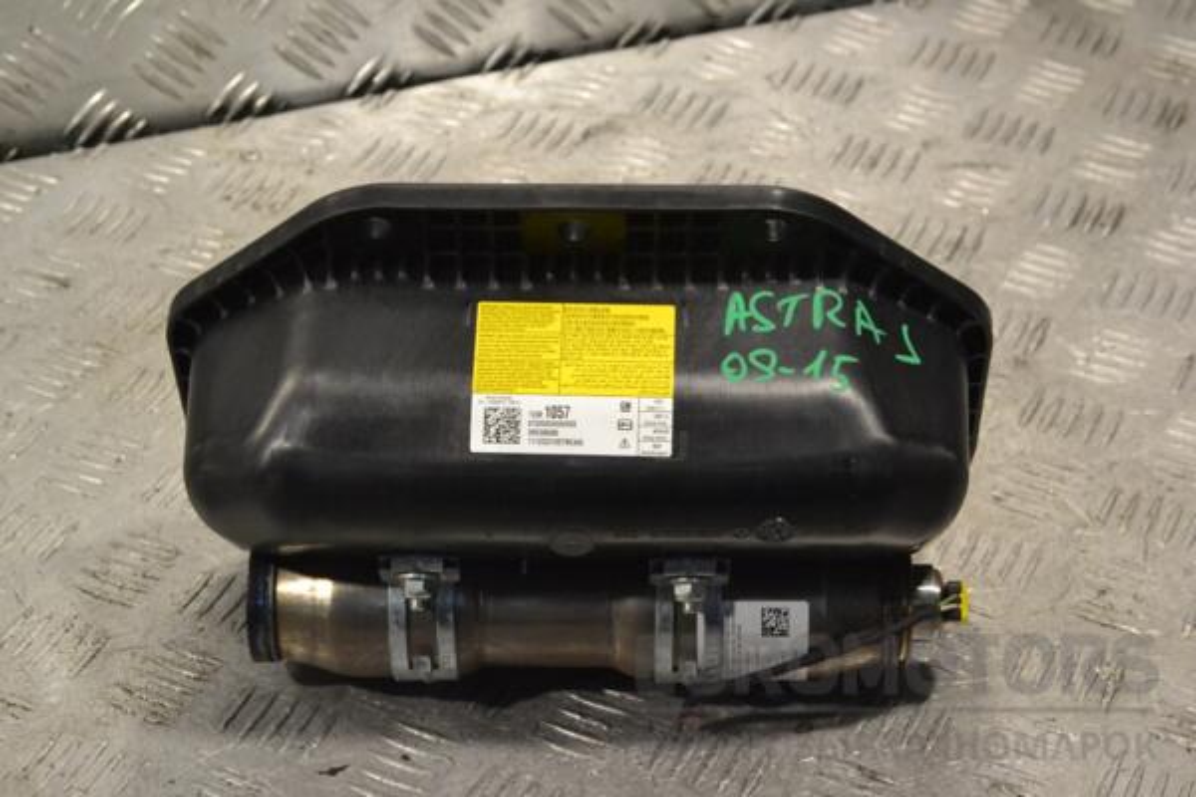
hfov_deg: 24.6
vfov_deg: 16.6
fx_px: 2741
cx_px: 598
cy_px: 398
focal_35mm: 82
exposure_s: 1/400
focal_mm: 55
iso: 3200
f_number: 10
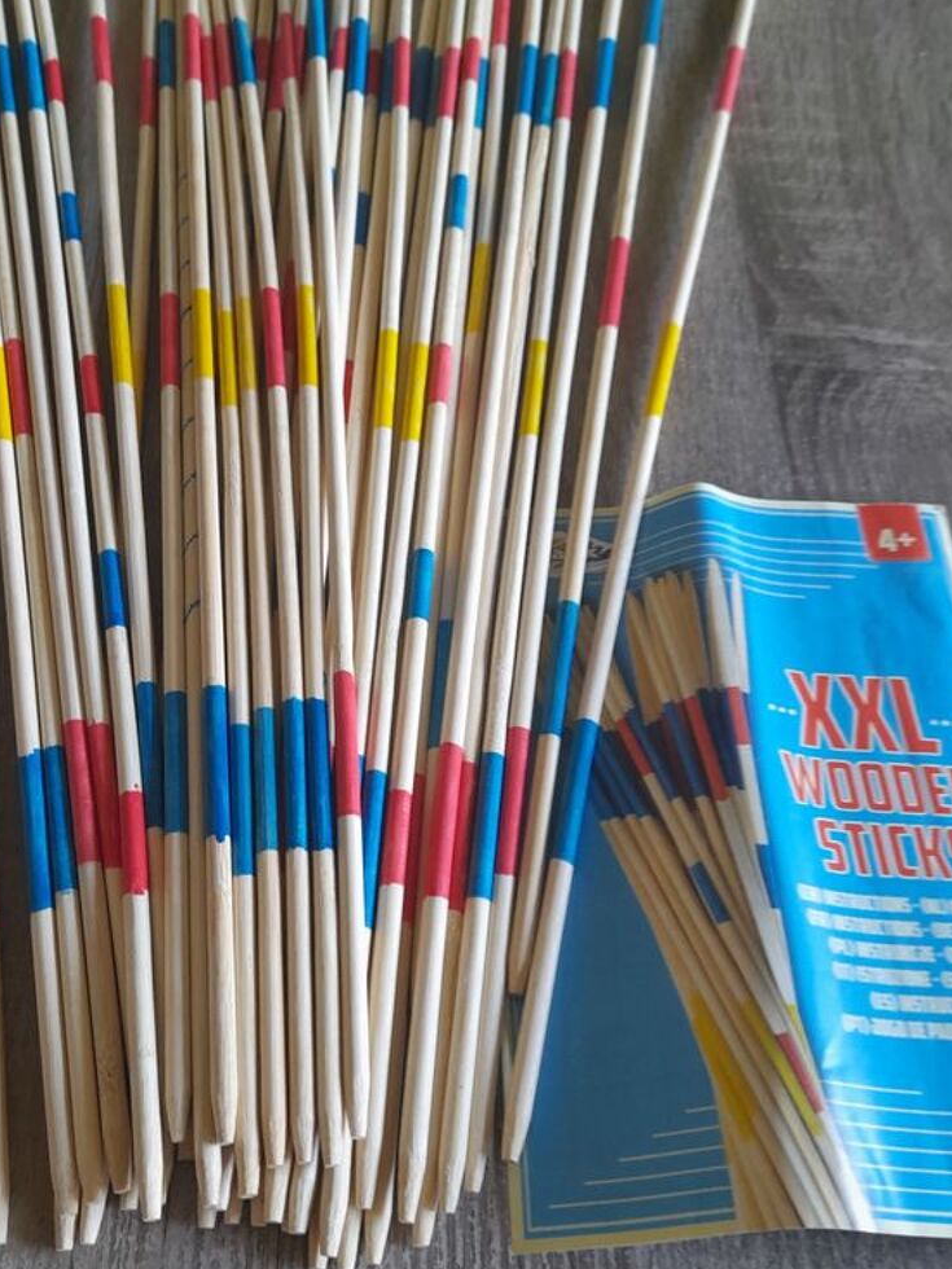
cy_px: 692
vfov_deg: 53.9
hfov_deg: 41.7
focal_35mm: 34
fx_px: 1247
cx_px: 413
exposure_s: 1/50
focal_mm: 4.6
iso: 200
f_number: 2
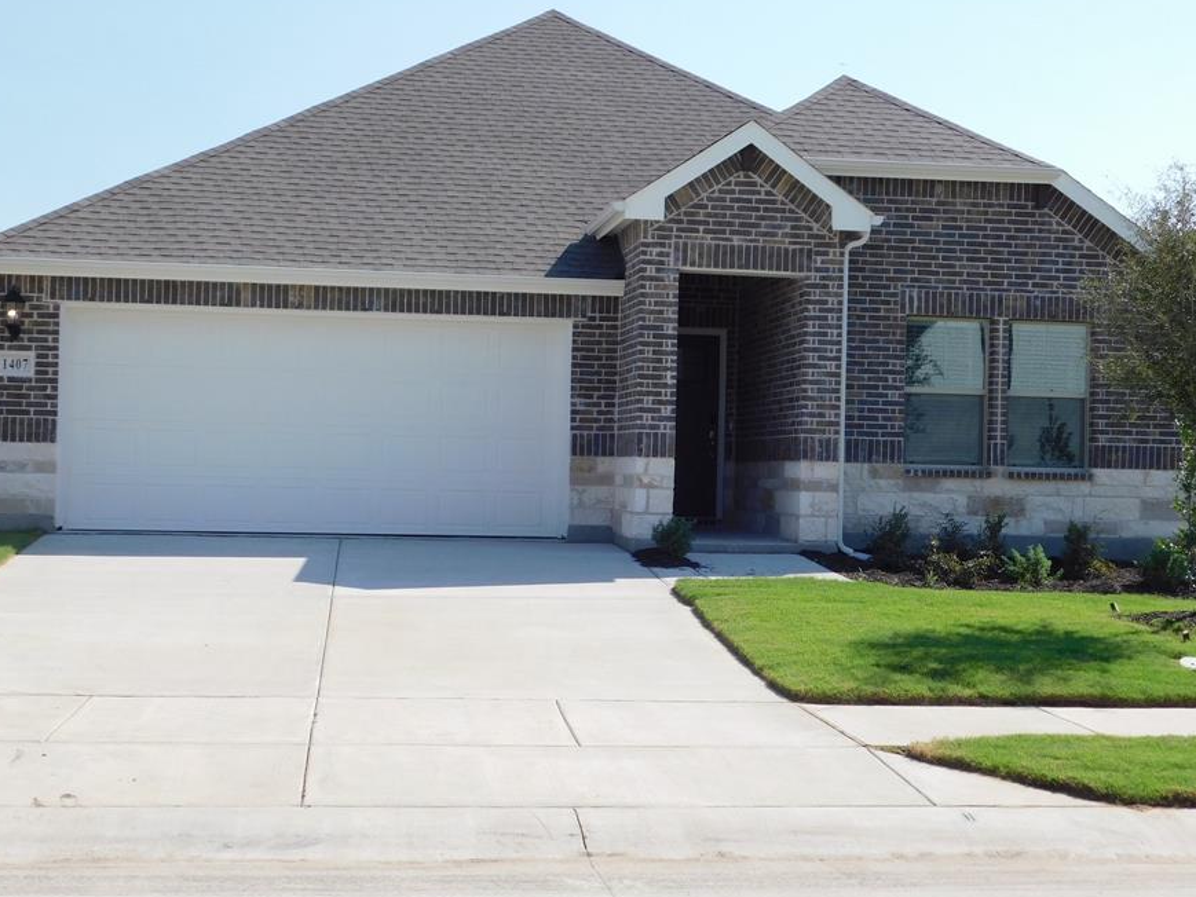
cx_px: 623
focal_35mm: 53
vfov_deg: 27.5
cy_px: 422
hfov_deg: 36.2
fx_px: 1831
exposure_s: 1/1000
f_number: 3.7
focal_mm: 8
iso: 125
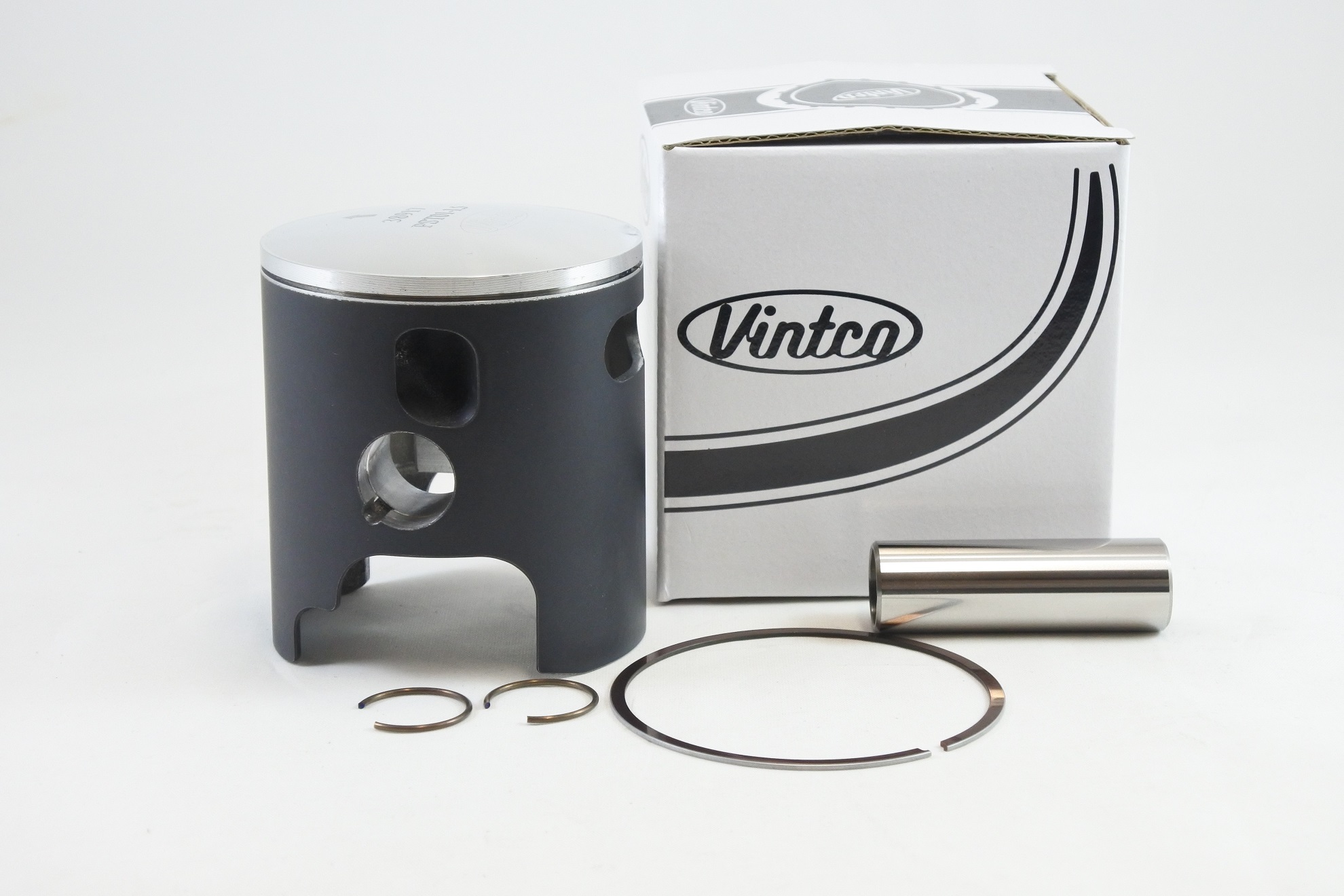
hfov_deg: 32.4
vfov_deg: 21.9
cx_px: 672
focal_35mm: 62
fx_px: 2314
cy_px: 448
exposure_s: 1/125
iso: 800
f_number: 5
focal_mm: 23.1
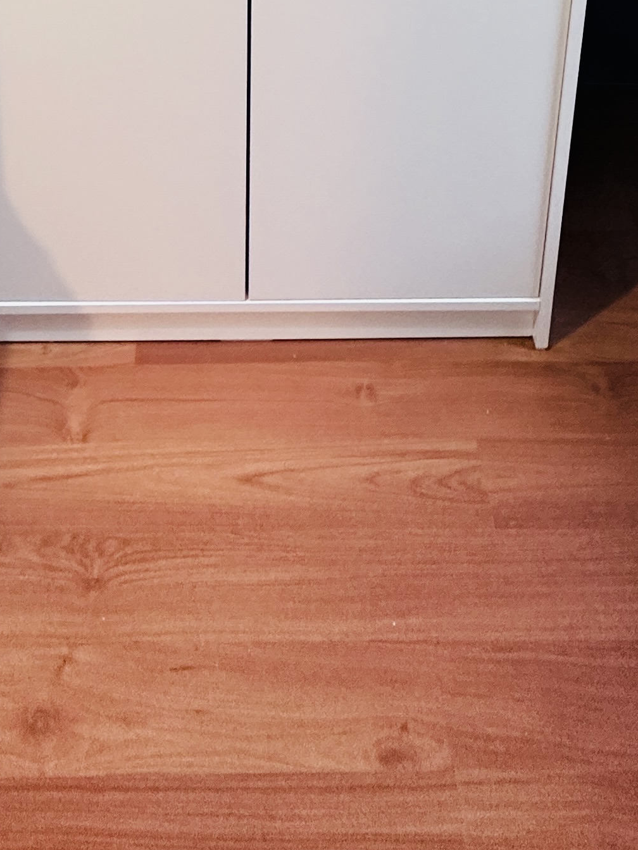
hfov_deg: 34.1
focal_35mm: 42
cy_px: -421
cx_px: 229
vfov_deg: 28.7
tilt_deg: -16.3
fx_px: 1032
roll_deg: +0.9
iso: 250
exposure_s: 1/50
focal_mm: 2.22
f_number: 2.2
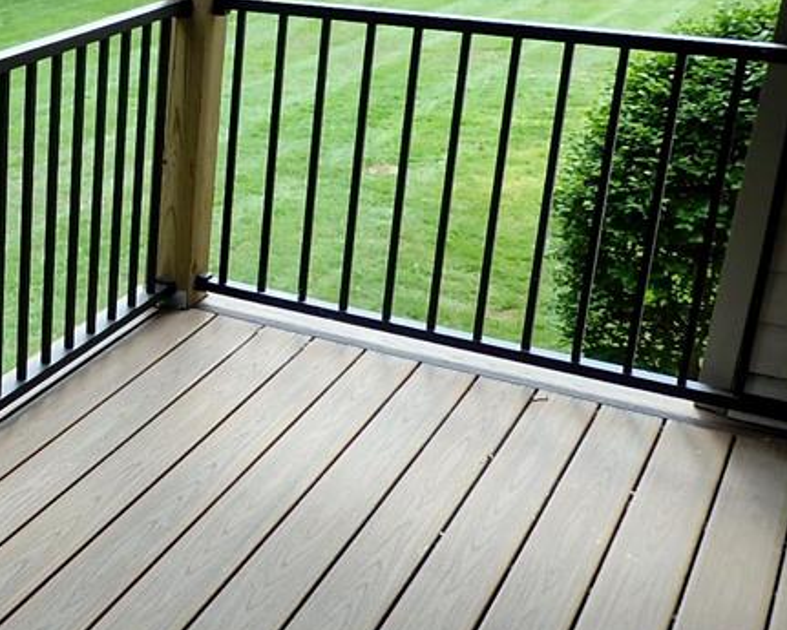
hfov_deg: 28.6
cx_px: -131
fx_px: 1351
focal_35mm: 58
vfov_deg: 26.0
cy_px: 186
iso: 125
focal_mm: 4.5
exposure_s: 1/200
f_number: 3
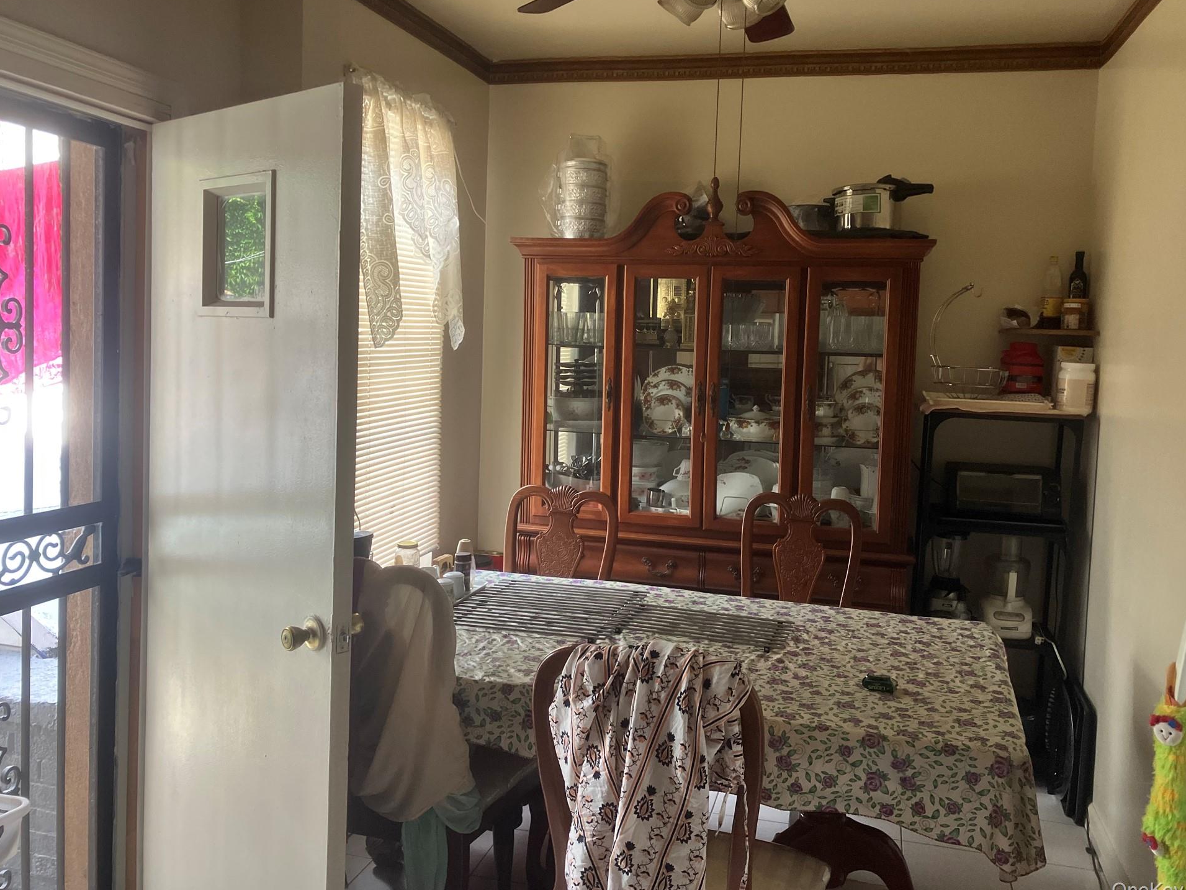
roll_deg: -2.7
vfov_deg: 46.8
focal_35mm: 30
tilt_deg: -4.0
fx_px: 1028
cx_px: 603
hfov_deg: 60.0
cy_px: 428
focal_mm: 3.99
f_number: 1.8
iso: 80
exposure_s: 1/77
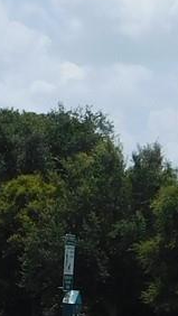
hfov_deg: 4.8
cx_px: -244
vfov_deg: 8.7
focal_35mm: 247
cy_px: 304
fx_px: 2069
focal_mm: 7.1
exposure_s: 1/500
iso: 125
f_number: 7.2
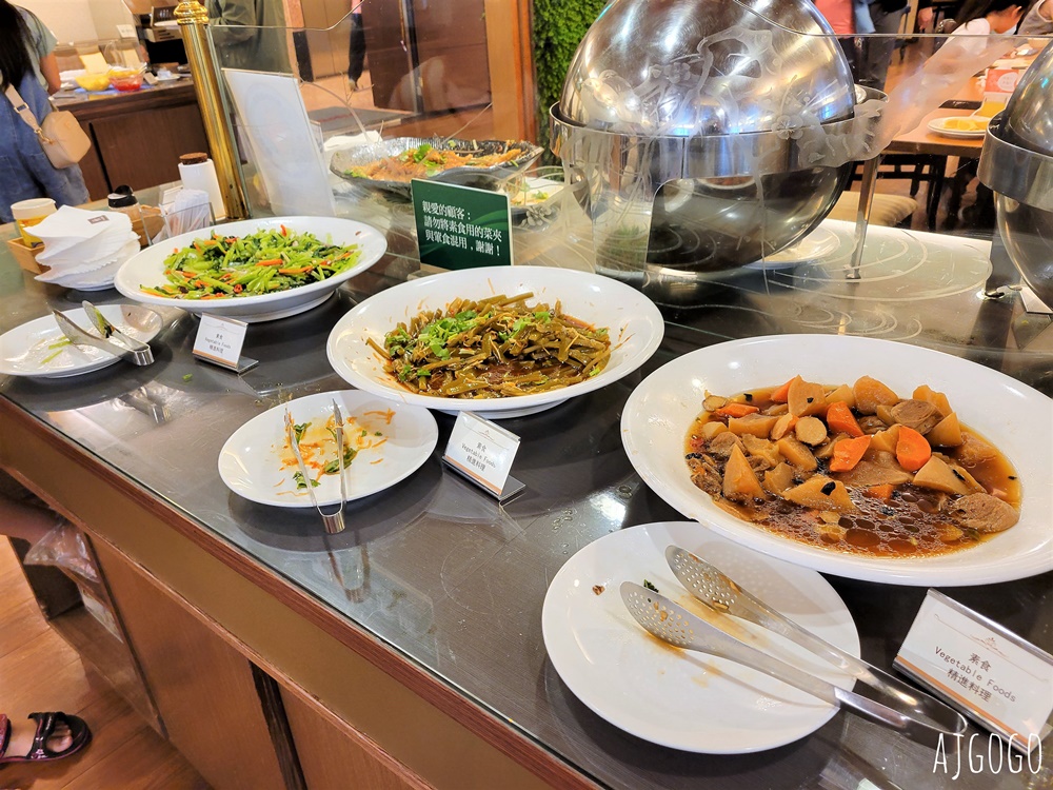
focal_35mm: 26
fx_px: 791
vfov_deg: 53.1
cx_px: 526
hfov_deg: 67.3
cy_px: 395
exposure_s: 1/40
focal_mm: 5.4
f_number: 1.8
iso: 250
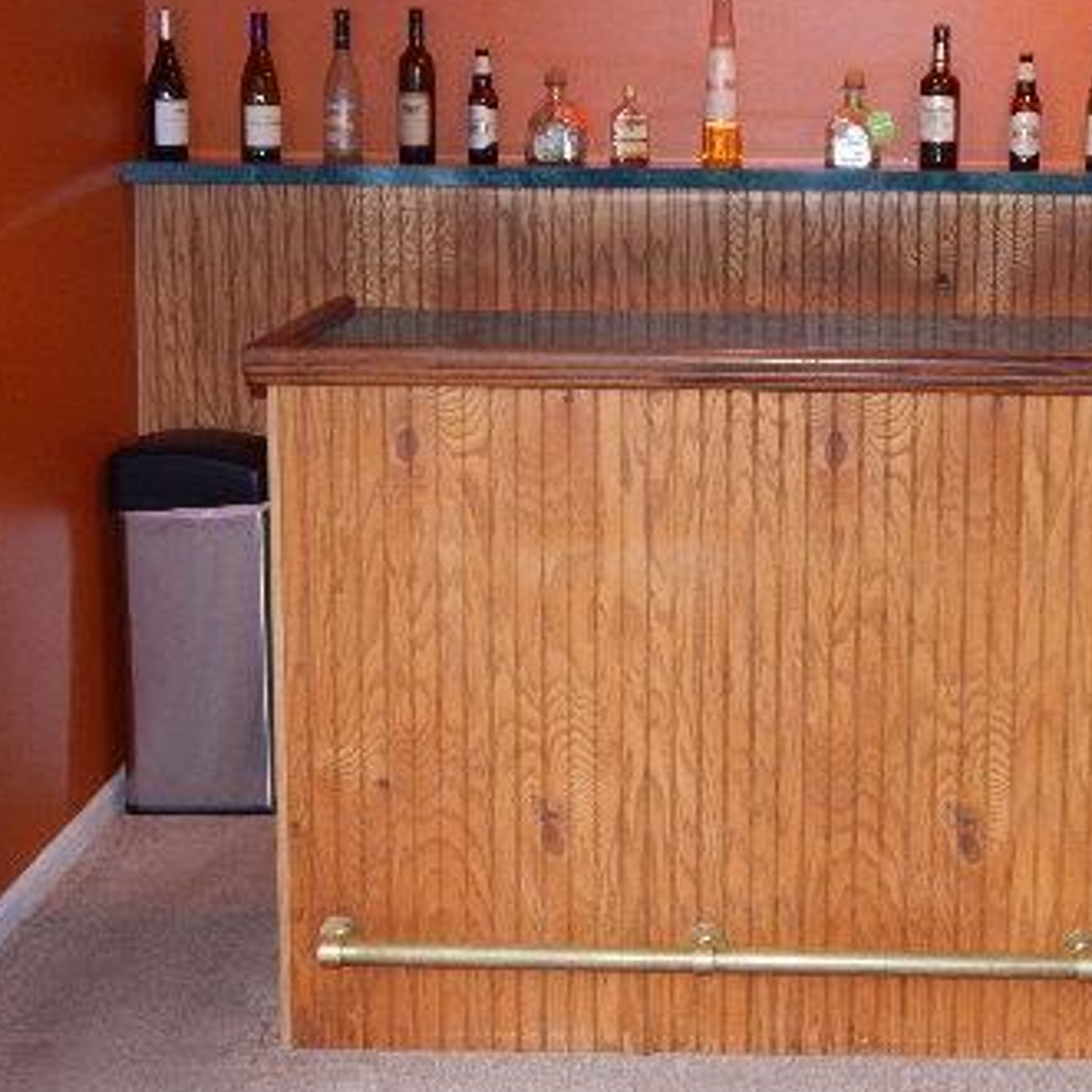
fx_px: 2320
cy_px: 350
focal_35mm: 65
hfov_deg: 26.3
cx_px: 746
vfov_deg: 26.3
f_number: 3.4
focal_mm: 6.8
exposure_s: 1/30
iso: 220
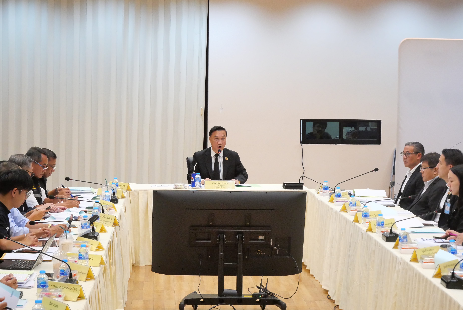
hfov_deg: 20.2
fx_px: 1300
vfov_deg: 13.6
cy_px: 155
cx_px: 232
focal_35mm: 101
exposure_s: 1/100
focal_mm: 49
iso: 3200
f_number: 5.6
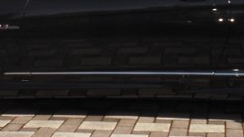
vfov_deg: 9.7
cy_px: 35
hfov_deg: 17.1
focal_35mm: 125
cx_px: 180
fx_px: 809
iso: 64
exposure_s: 1/320
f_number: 5.6
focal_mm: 6.3
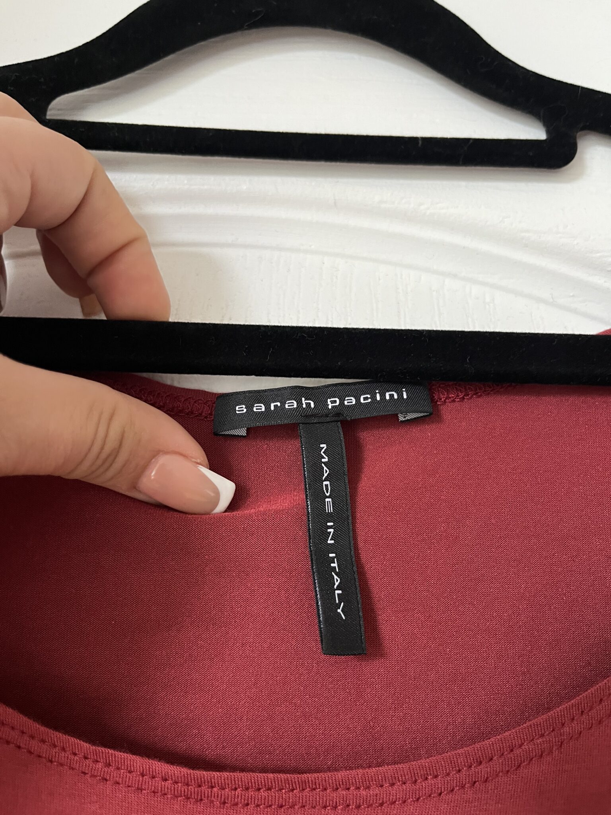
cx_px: 306
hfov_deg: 53.1
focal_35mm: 26
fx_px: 612
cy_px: 408
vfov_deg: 67.3
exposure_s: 1/60
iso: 250
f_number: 1.6
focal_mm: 5.1
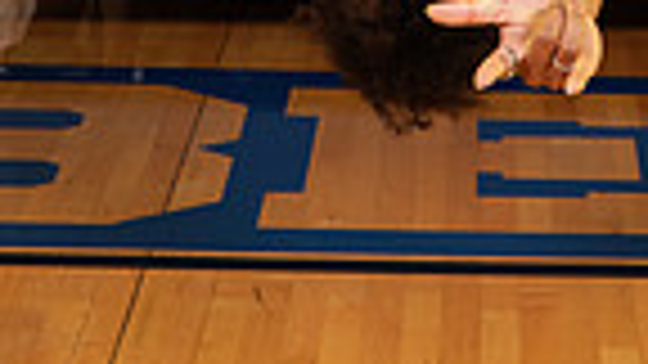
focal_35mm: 229
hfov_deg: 9.4
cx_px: 459
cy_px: -643
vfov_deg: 5.1
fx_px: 3935
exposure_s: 1/320
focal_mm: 70
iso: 320
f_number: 7.1
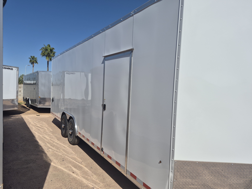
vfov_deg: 58.9
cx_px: 126
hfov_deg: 73.9
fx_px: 167
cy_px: 94
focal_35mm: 23
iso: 50
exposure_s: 1/7696
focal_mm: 5.4
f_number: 1.8
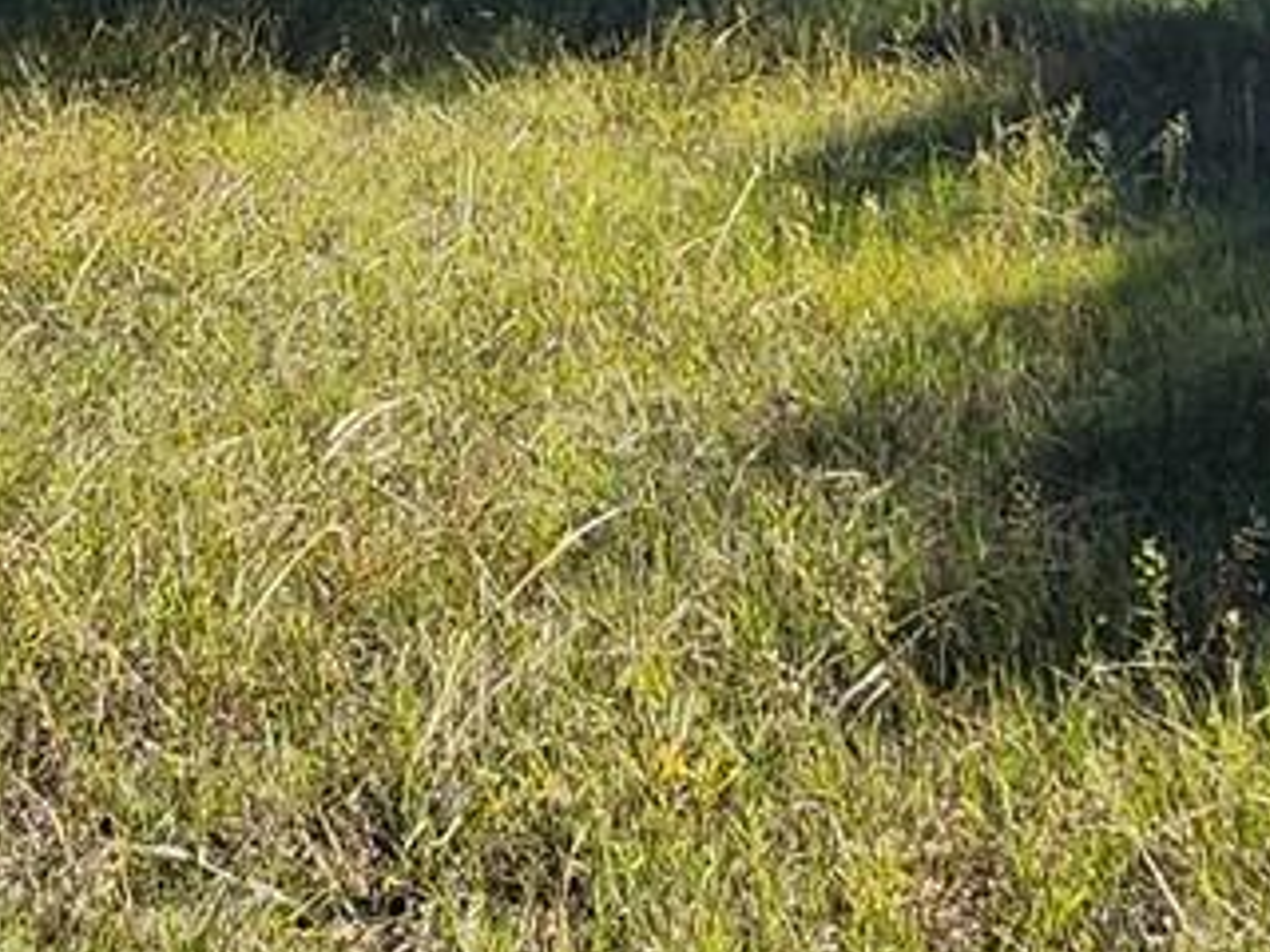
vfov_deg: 19.2
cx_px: 877
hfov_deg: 29.5
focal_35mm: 65
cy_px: -551
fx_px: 2385
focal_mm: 1.7
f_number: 2.2
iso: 32
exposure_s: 1/843
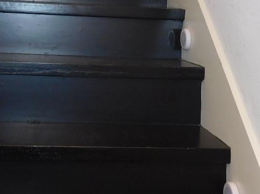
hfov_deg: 30.5
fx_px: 473
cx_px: 83
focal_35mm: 63
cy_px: -19
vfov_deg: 22.0
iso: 200
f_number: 3
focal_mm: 4
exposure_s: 1/30
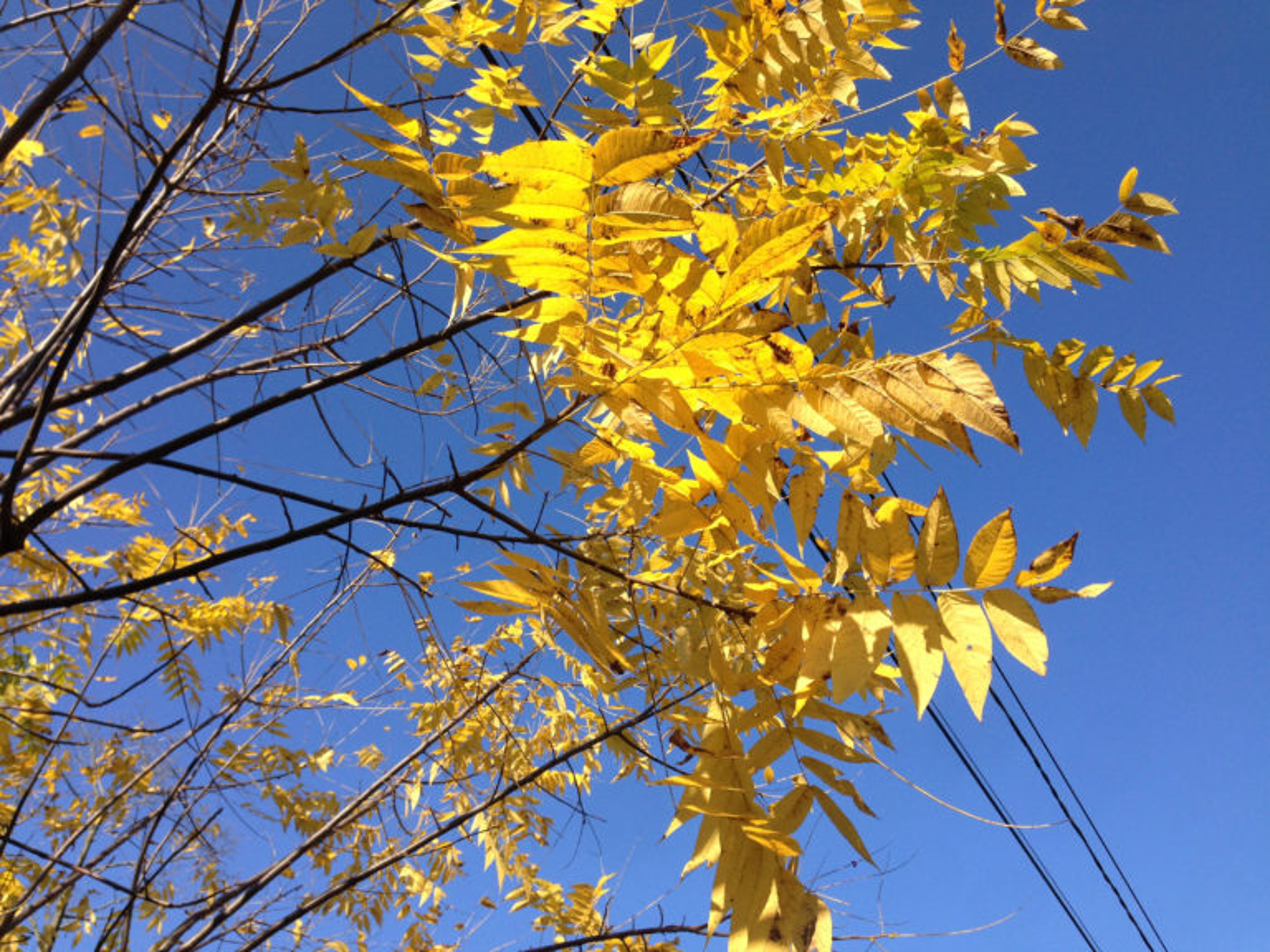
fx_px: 1211
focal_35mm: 33
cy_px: 476
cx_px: 635
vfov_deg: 42.9
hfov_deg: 55.4
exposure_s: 1/903
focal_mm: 4.13
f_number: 2.4
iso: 50
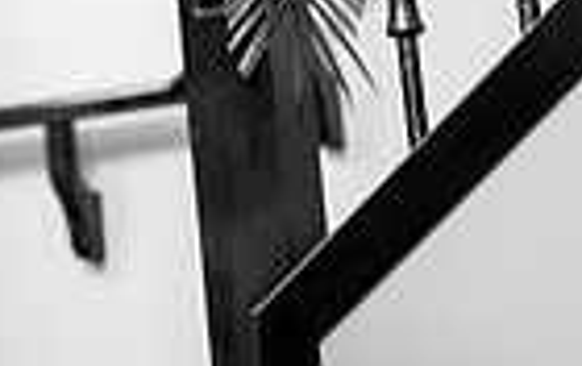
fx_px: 1875
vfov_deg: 11.1
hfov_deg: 16.3
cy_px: 10
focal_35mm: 118
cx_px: -254
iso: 800
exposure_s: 1/250
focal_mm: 28
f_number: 2
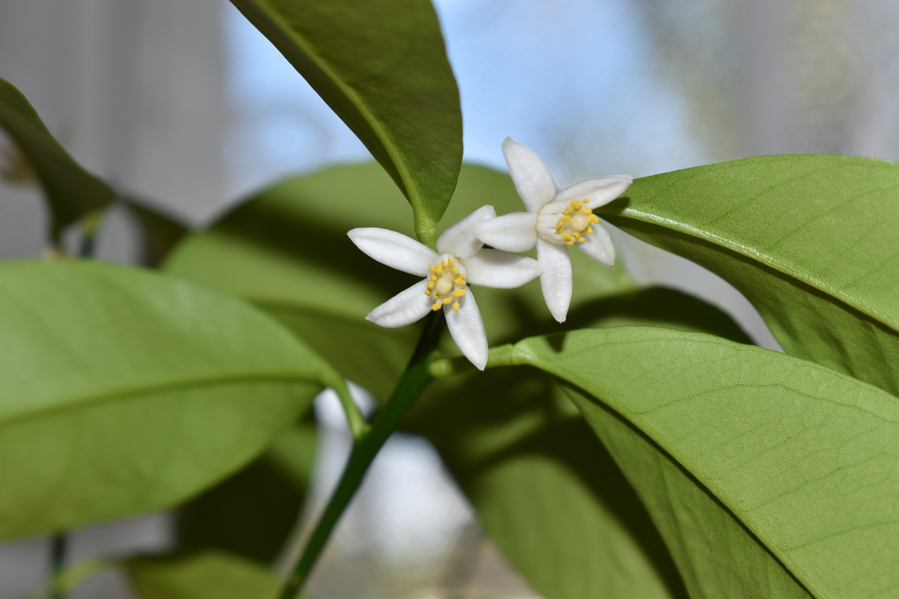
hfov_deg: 24.6
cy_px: 300
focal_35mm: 82
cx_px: 450
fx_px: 2060
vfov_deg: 16.6
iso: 100
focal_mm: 55
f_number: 8
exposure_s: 1/60
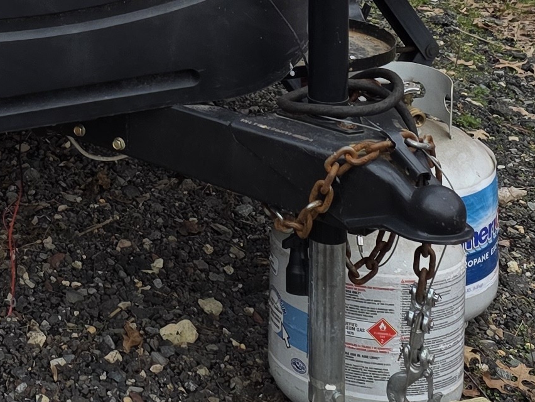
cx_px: -109
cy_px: -375
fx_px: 1669
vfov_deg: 12.3
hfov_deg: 17.4
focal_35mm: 108
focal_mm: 6.3
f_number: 1.7
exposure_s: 1/1318
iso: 80
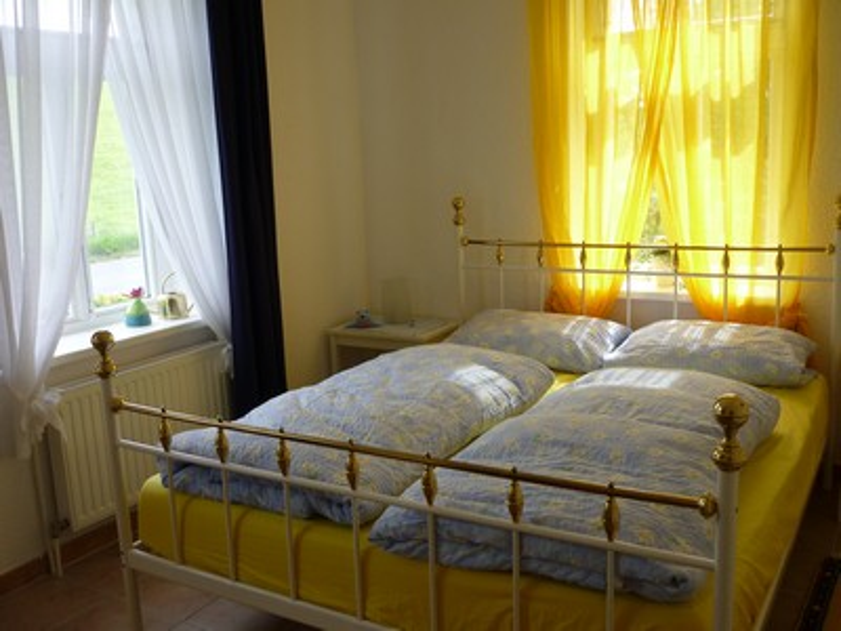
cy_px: 316
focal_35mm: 33
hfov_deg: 55.4
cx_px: 420
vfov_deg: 42.9
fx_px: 802
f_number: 2.8
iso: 80
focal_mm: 5.5
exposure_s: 1/125
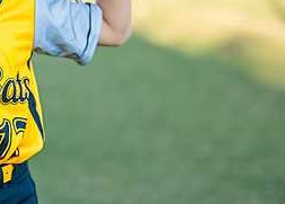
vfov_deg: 9.3
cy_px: -14
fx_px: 1239
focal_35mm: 153
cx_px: -3
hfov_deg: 12.9
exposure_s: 1/1600
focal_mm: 50
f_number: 1.2
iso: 100
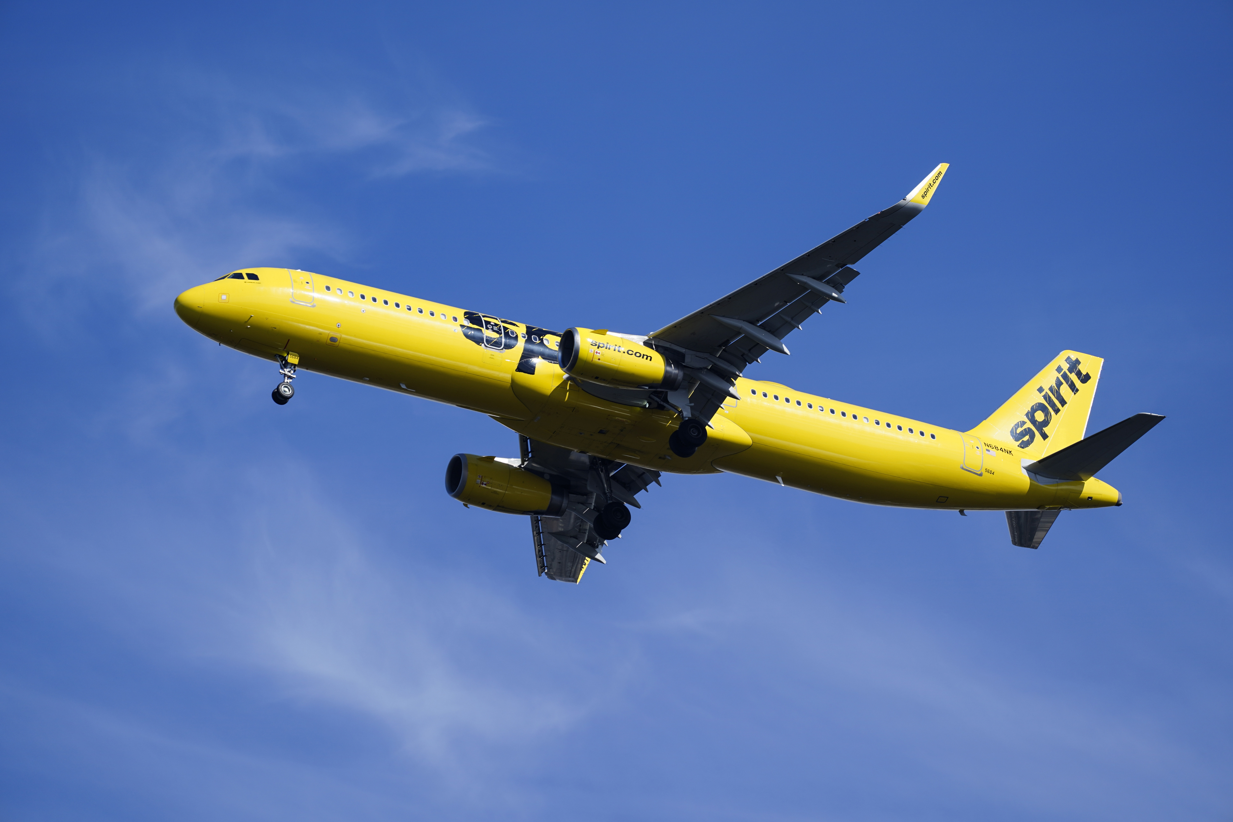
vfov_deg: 3.7
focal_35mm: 376
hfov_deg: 5.5
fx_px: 12877
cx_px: 616
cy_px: 411
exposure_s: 1/800
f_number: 5.6
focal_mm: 376
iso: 100
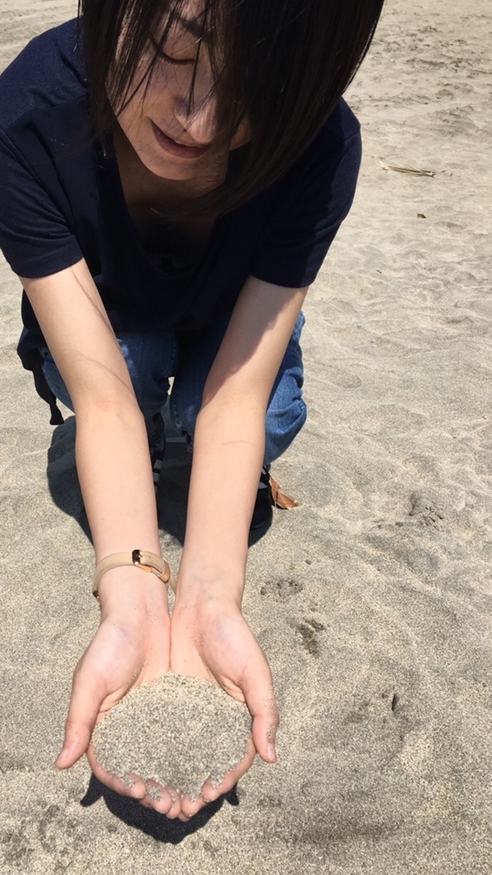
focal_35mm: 32
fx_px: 742
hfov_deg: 36.3
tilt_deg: -33.7
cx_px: 164
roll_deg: +1.5
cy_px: 438
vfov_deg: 61.0
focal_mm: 4.15
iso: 25
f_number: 2.2
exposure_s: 1/2564
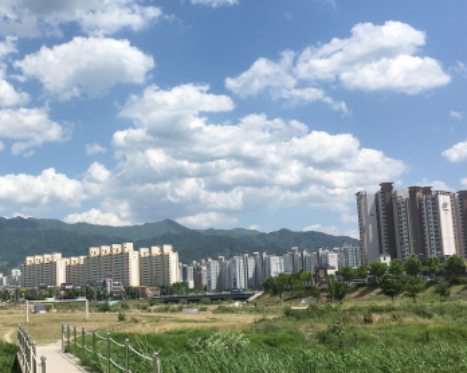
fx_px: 787
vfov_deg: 26.6
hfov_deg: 32.5
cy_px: 171
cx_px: 126
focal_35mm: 57
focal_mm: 4.15
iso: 25
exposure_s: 1/2331
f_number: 2.2
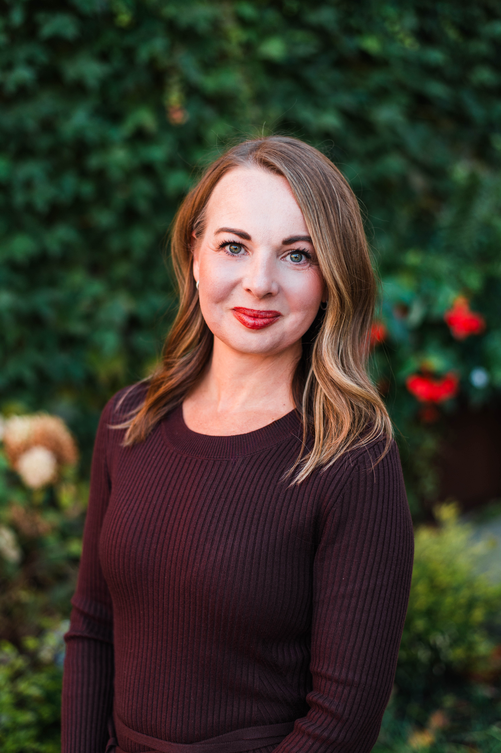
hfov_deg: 27.0
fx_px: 1045
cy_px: 376
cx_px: 250
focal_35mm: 50
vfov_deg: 39.6
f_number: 2.2
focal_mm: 50
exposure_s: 1/400
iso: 200
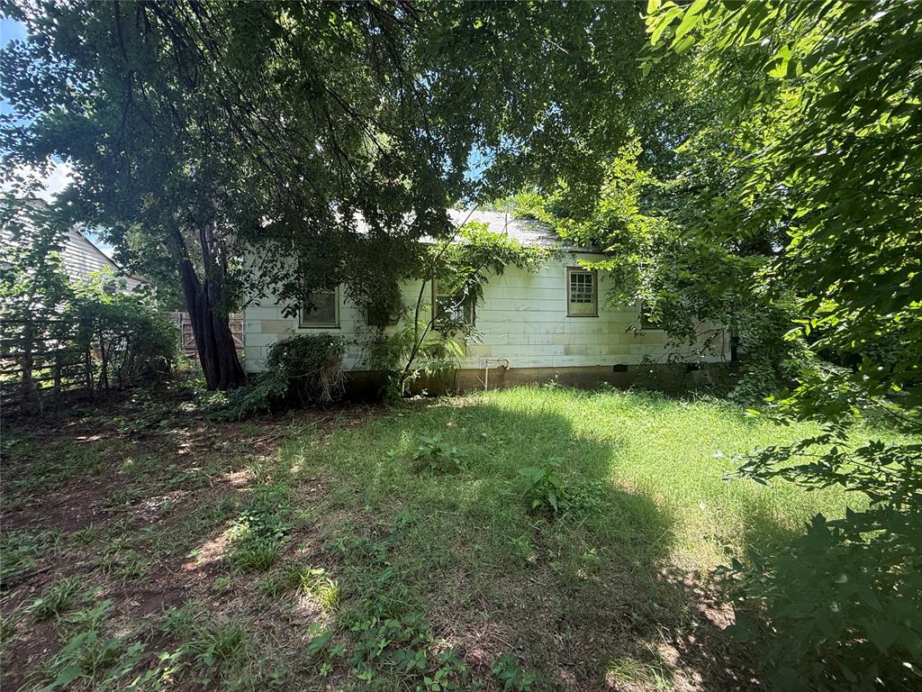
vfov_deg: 85.7
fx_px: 373
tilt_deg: +0.1
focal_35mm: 14
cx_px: 461
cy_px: 346
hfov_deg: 102.1
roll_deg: -0.1
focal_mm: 2.22
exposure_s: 1/264
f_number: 2.2
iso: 64
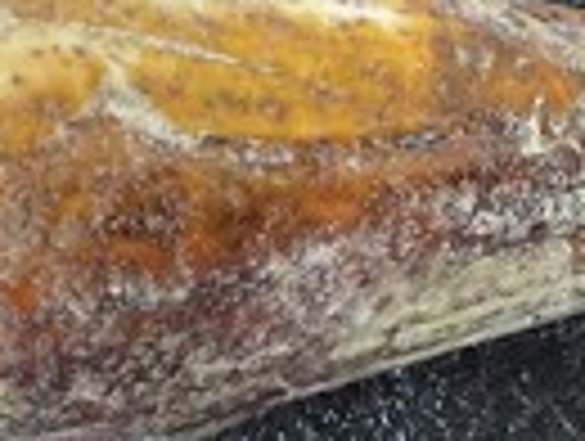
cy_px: 223
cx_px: 342
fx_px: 1321
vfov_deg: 19.0
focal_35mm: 78
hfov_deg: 24.9
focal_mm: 3
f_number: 1.8
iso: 160
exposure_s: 1/60
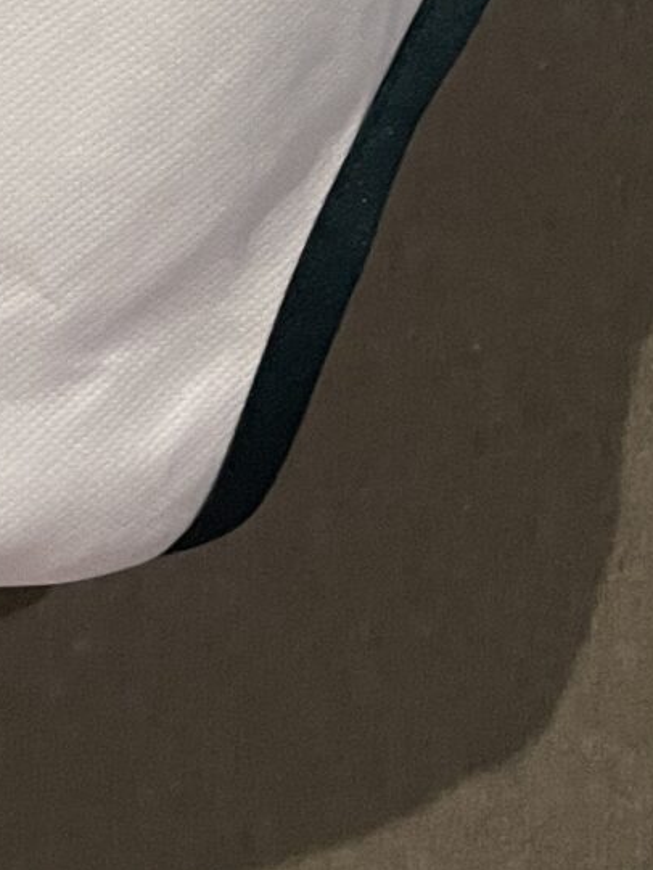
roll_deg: -0.8
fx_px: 3092
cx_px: -331
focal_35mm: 123
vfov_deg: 13.5
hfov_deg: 11.5
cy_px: -912
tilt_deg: -2.8
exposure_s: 1/60
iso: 125
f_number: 1.6
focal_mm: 4.2
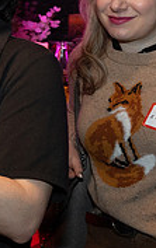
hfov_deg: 8.8
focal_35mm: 130
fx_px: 882
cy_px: 39
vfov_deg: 15.9
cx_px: -267
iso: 2000
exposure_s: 1/60
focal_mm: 24
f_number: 5.6
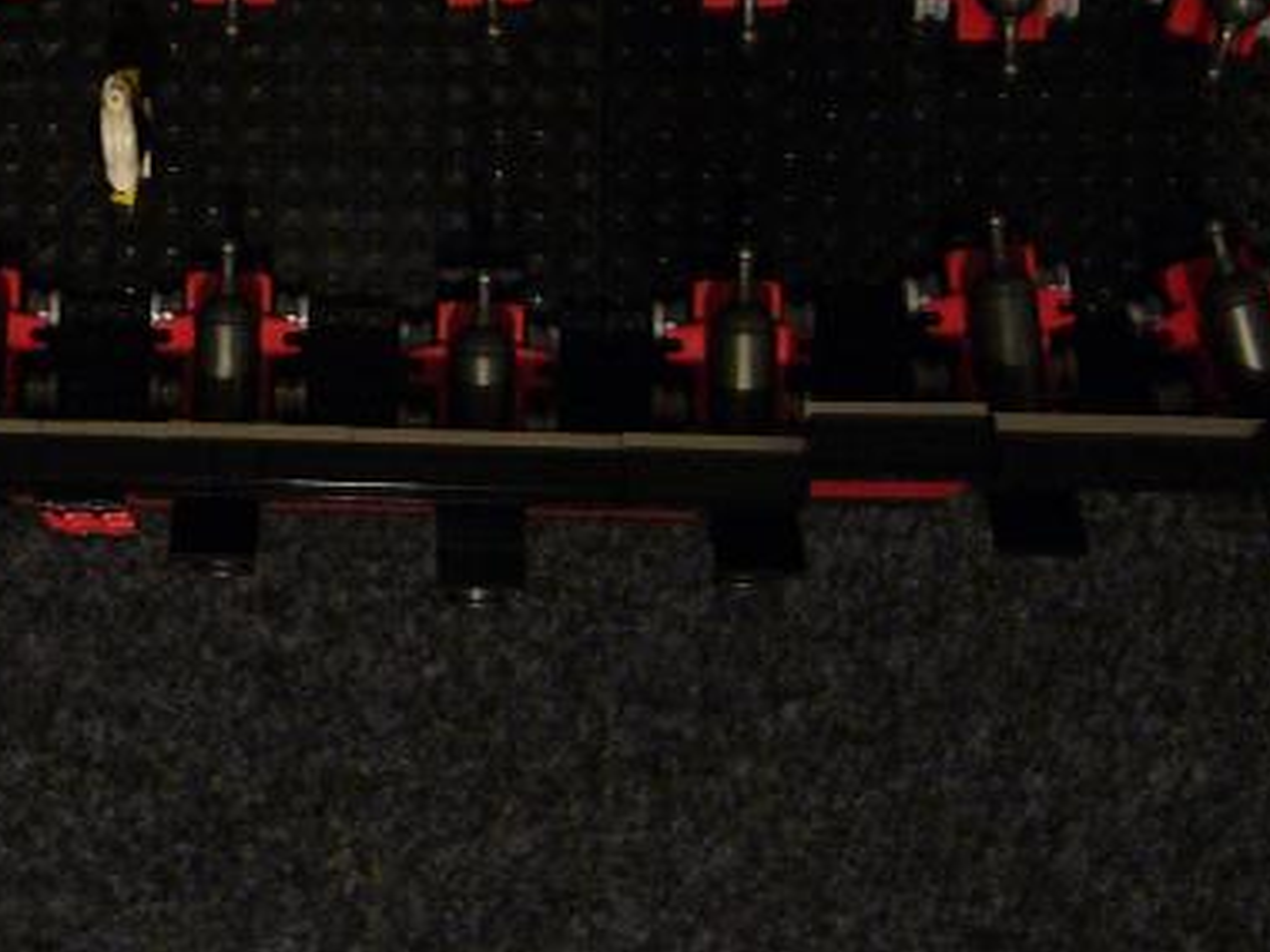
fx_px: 2604
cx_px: 168
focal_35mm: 71
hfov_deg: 26.6
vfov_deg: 20.4
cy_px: 151
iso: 200
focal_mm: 5.8
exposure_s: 1/8
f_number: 2.8
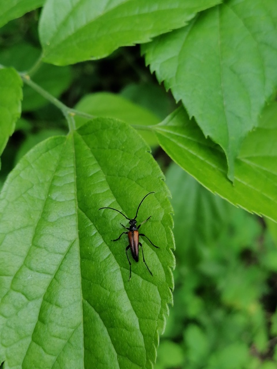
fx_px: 533
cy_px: 184
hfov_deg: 29.1
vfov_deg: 38.2
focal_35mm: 50
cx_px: 138
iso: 50
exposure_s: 1/126
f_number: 1.8
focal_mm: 3.95
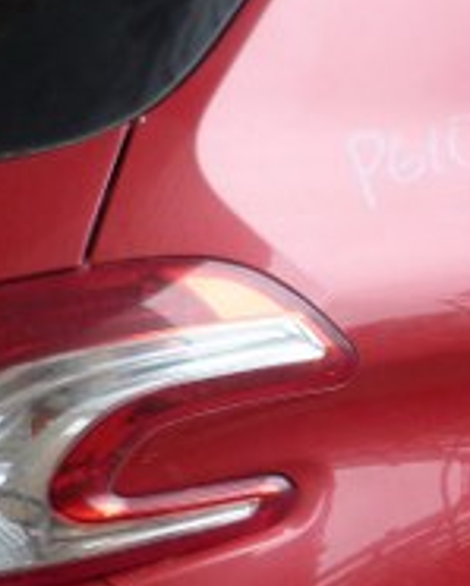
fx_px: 1824
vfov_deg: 18.1
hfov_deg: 13.7
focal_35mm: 105
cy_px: 454
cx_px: 738
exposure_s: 1/60
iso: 80
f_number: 2.8
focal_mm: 4.5
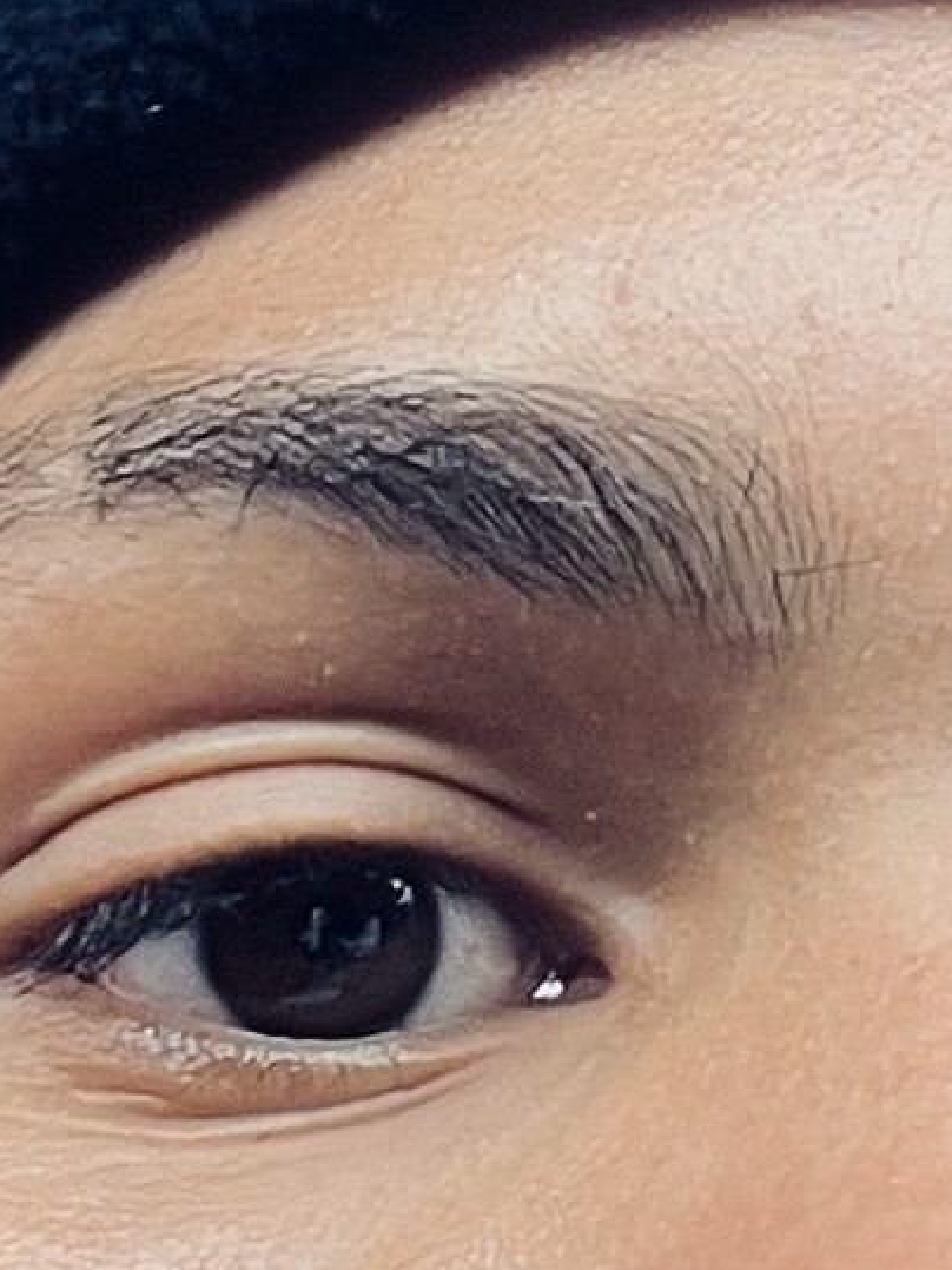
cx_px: 497
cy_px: 221
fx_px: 6310
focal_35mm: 172
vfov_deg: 11.4
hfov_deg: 8.6
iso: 100
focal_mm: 2.71
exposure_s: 1/71
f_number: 2.2
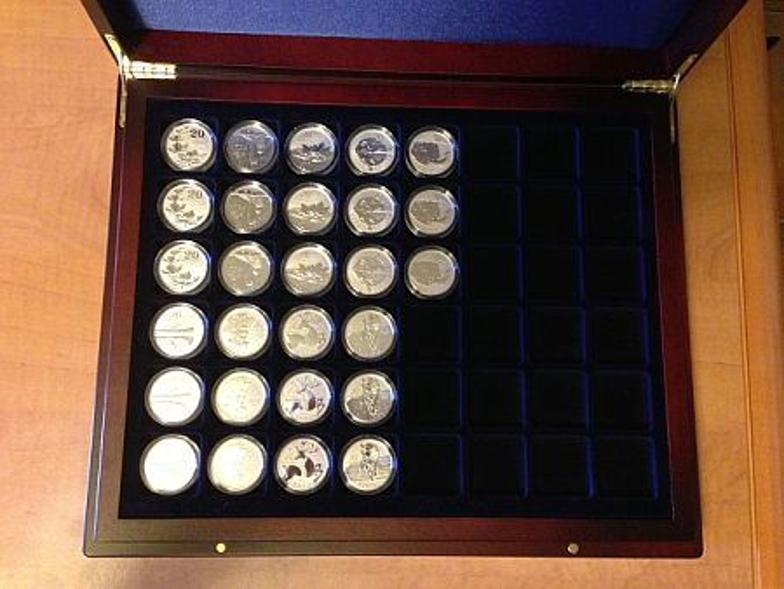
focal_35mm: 33
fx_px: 748
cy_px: 294
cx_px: 392
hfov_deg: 55.3
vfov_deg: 43.0
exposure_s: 1/15
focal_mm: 4.13
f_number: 2.4
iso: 640
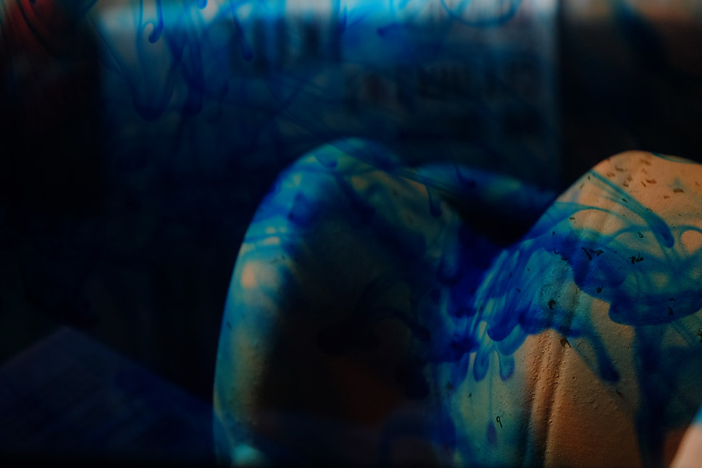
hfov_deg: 15.0
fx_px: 2671
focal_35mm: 137
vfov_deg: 10.0
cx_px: 366
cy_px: 250
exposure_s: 1/125
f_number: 2.8
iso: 200
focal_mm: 55
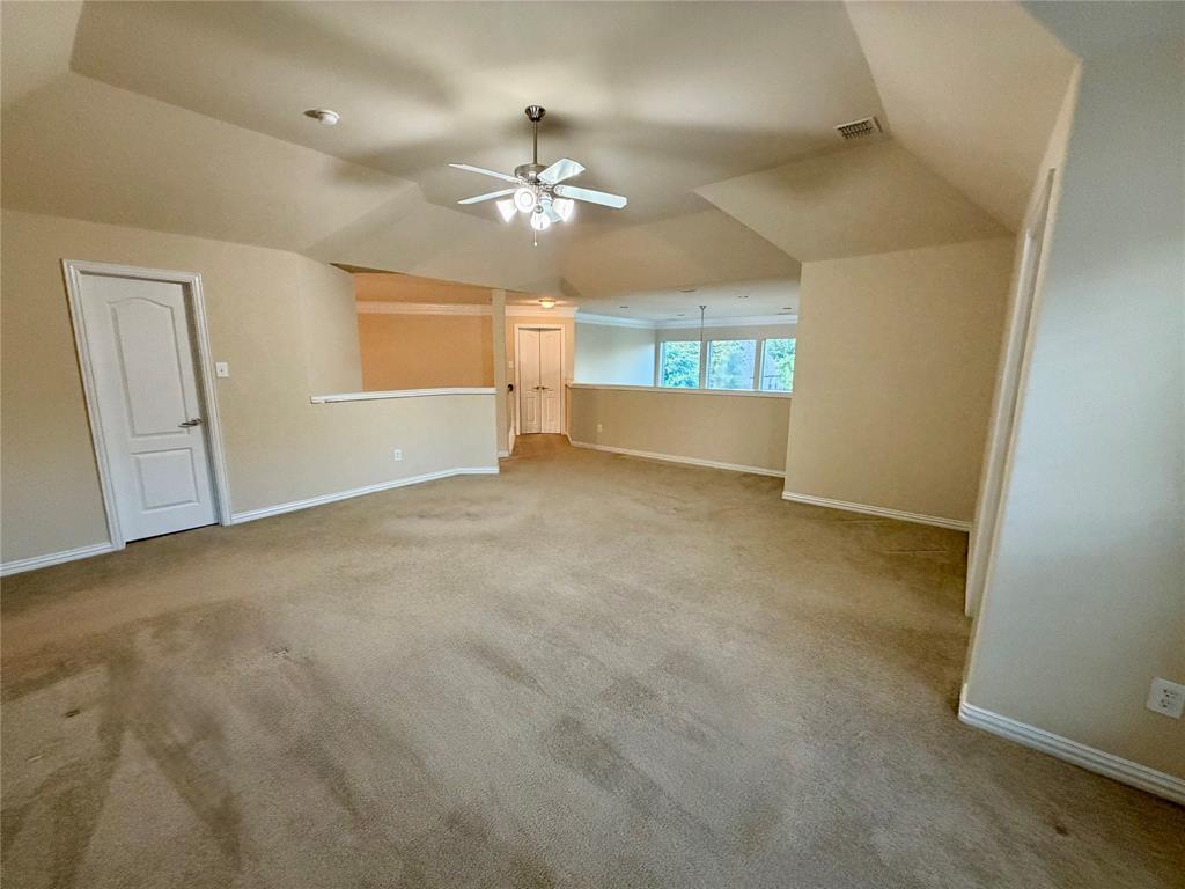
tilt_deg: -9.3
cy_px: 444
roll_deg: -0.2
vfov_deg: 85.7
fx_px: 479
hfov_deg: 102.1
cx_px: 592
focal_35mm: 14
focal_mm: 2.22
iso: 400
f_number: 2.2
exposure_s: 1/60
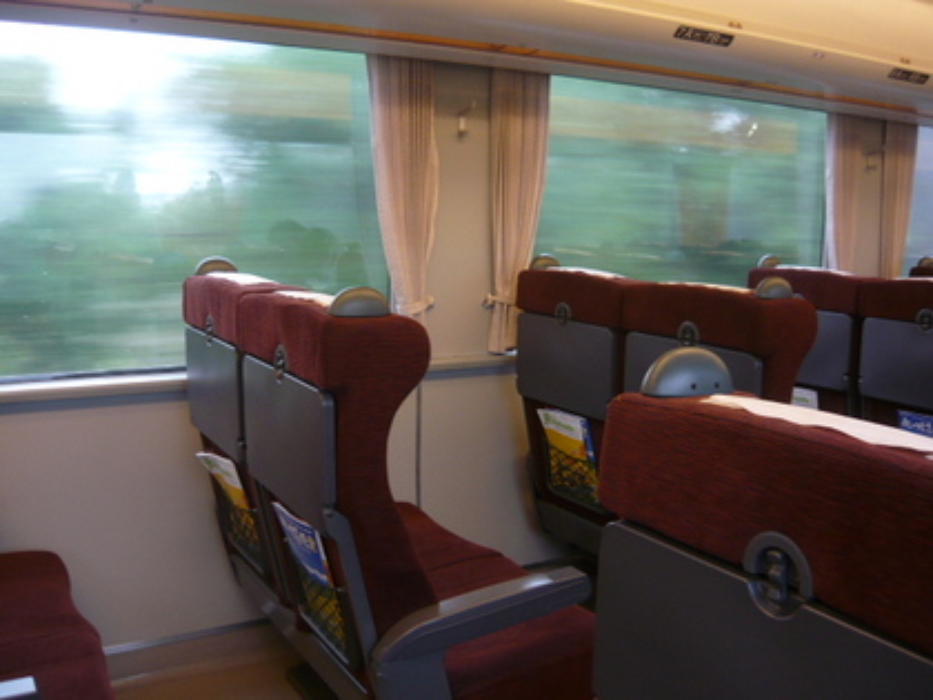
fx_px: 889
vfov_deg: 42.9
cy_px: 350
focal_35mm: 33
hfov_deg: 55.4
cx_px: 466
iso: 125
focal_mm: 5.5
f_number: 2.8
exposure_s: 1/30
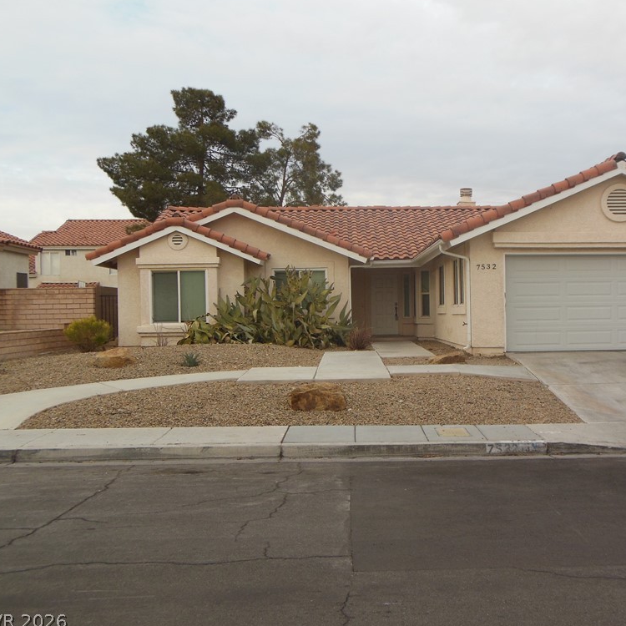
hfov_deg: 46.7
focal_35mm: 35
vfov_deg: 47.2
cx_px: 403
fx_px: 716
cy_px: 315
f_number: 3.3
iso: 125
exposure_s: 1/400
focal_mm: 5.2
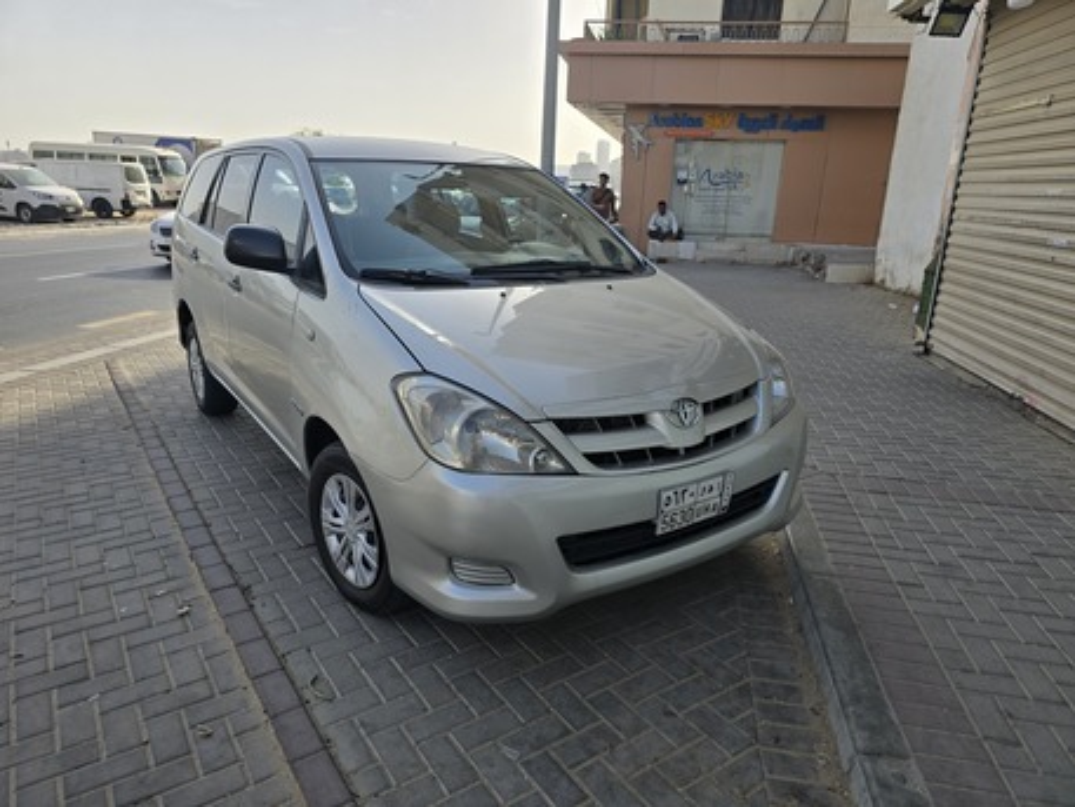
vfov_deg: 58.9
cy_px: 404
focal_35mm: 23
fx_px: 714
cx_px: 538
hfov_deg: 73.9
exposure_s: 1/1033
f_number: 1.7
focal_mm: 6.3
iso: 12
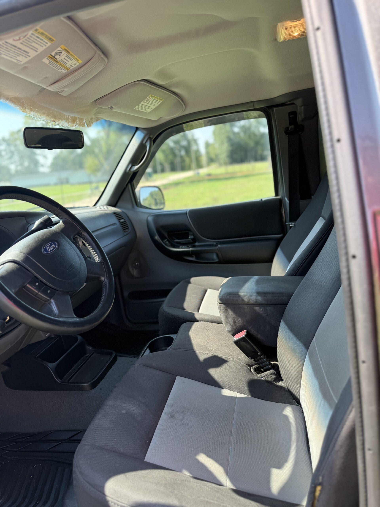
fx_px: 351
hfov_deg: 56.8
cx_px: 190
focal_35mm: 24
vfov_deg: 71.6
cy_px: 254
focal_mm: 6.76
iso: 80
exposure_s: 1/484
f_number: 1.78
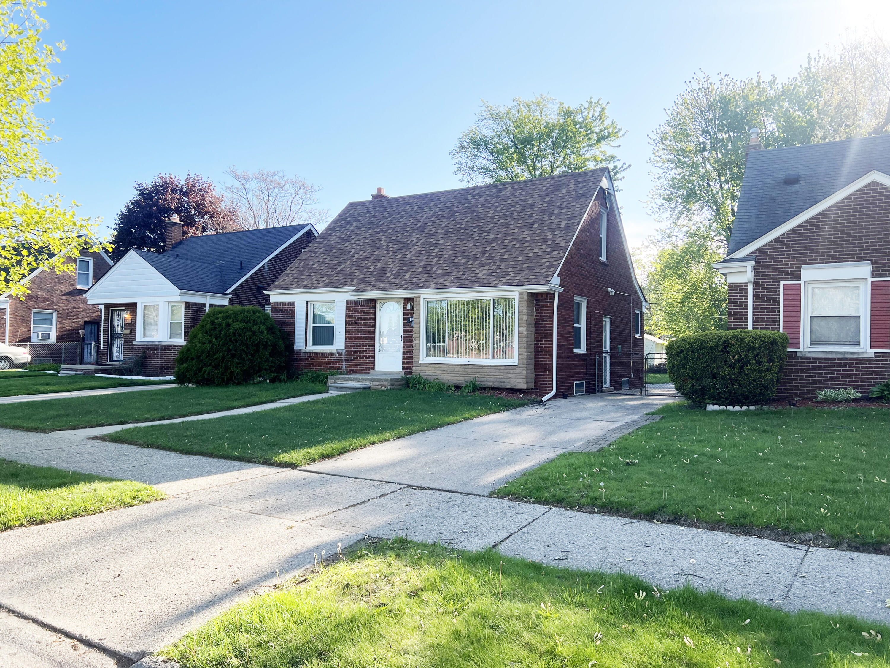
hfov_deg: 67.3
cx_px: 445
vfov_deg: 53.1
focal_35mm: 26
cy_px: 334
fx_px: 668
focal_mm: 5.7
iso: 50
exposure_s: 1/1901
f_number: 1.5
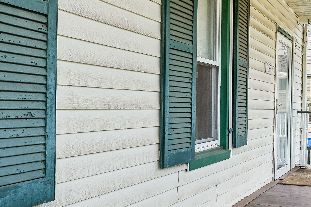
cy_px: 94
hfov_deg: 48.0
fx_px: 337
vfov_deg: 34.2
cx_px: 227
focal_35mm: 39
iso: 160
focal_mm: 14
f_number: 10
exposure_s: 1/60
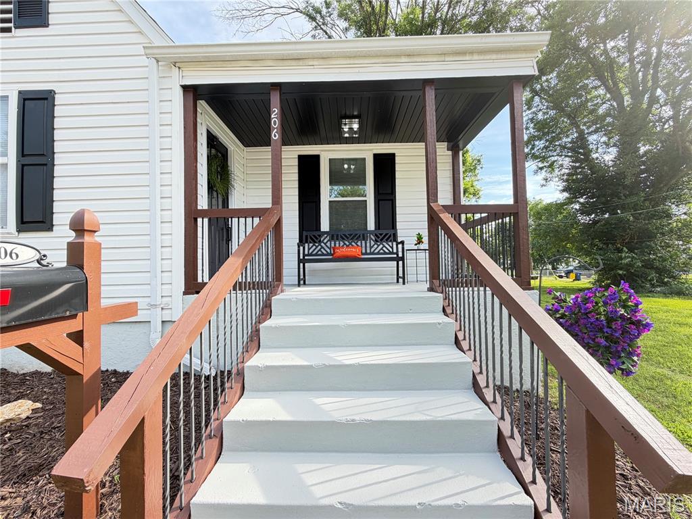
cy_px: 260
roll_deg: +0.8
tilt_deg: +1.7
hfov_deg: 102.1
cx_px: 346
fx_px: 280
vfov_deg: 85.7
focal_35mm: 14
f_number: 2.2
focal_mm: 2.22
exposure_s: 1/138
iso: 64
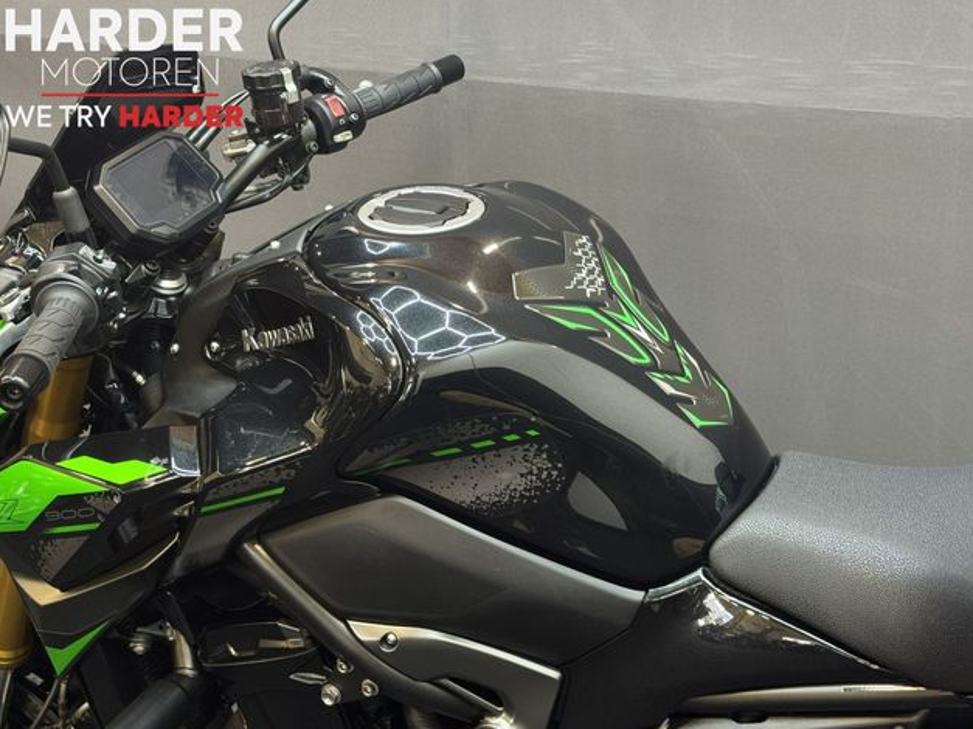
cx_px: 492
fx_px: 1377
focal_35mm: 49
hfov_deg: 38.9
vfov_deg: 29.7
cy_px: 369
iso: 250
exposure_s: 1/33
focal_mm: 6.76
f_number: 1.78
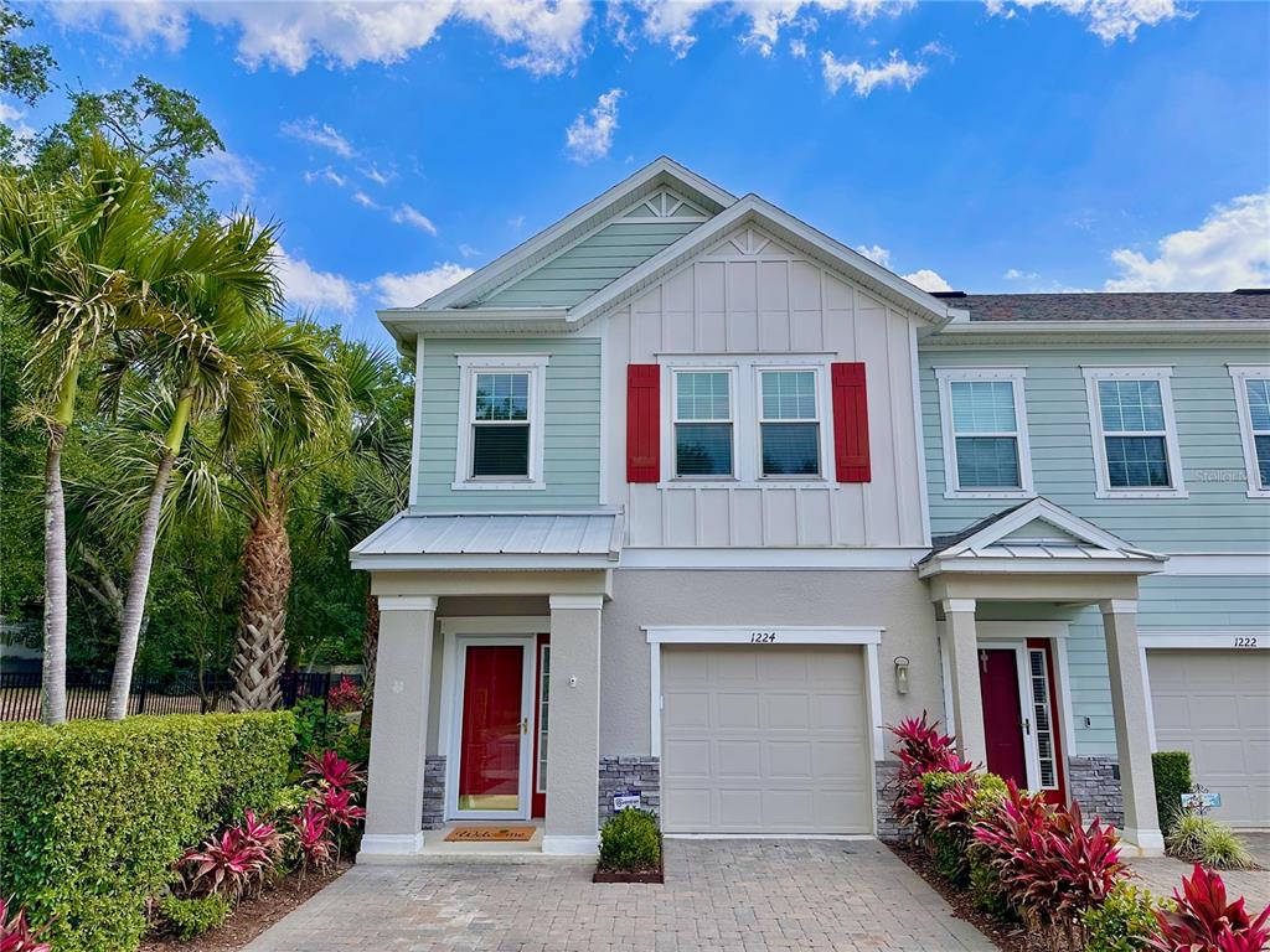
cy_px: 476
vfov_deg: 56.8
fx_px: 881
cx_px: 635
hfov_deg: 71.6
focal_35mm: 24
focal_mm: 6.86
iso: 80
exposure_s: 1/3597
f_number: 1.78
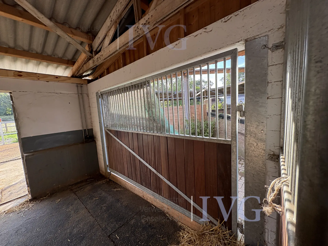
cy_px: 123
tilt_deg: -6.1
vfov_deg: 85.7
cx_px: 164
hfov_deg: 102.1
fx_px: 133
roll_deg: +3.1
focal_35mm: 14
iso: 64
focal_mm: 2.22
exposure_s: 1/140
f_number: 2.2
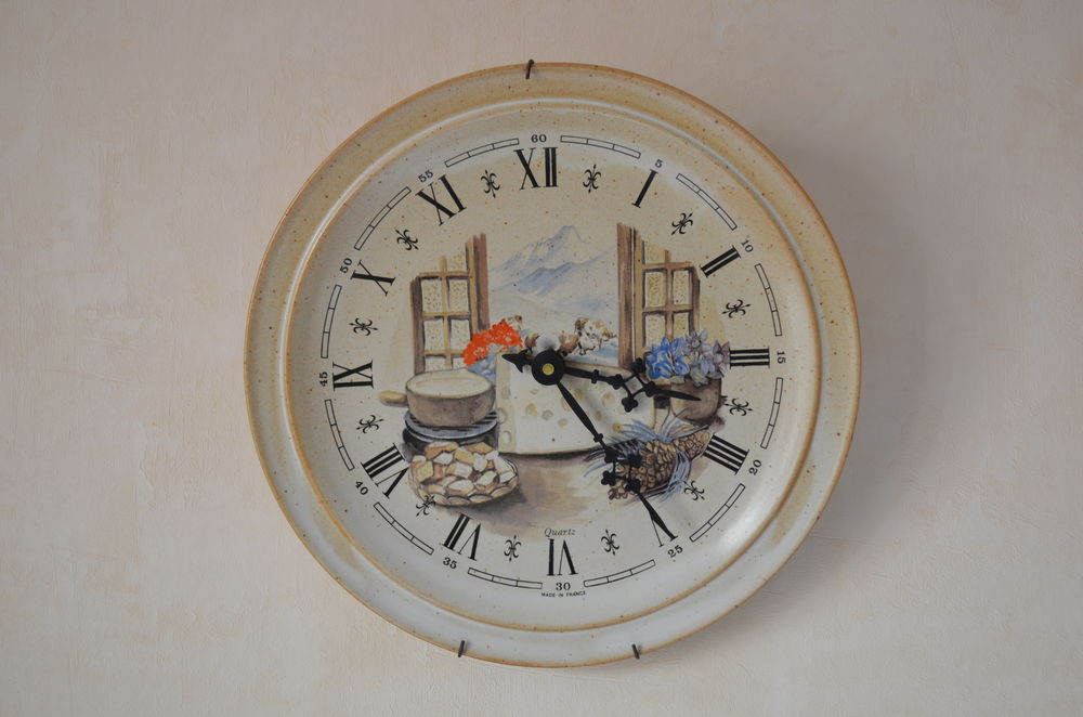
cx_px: 542
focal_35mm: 48
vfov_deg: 27.9
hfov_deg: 41.2
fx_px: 1441
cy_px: 358
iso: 560
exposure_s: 1/60
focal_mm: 32
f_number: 4.8
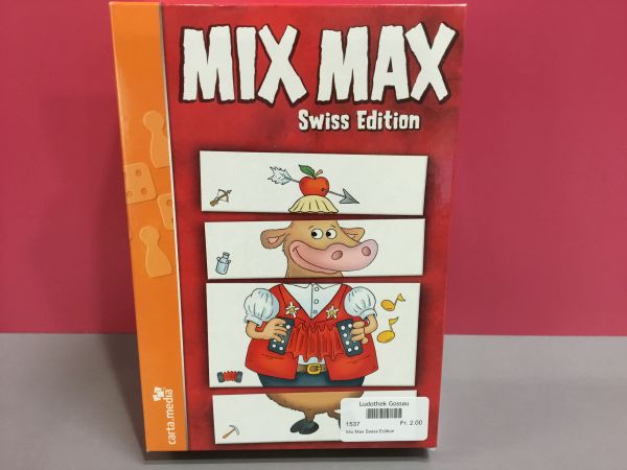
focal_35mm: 31
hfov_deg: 58.4
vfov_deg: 45.4
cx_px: 314
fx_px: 562
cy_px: 235
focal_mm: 3.3
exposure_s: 1/33
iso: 125
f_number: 2.4
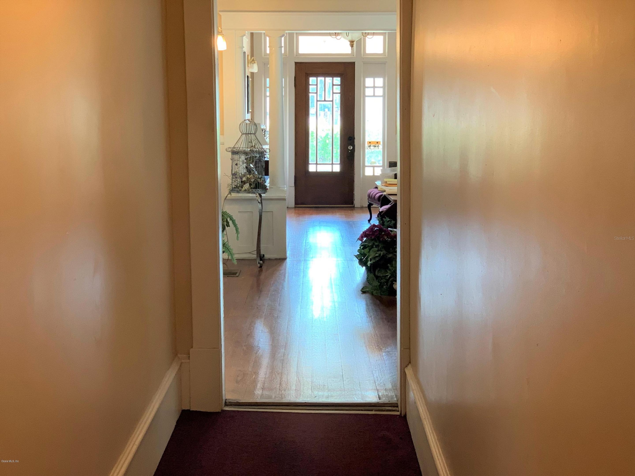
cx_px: 318
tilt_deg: -7.6
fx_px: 954
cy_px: 238
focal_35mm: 52
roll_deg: -0.4
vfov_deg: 28.0
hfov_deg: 36.8
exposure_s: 1/60
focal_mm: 6
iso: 125
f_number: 2.4
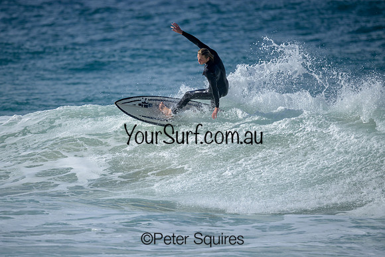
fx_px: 8557
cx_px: 192
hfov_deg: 2.6
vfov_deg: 1.7
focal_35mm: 800
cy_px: 128
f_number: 6.3
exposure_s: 1/2500
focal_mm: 800
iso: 280
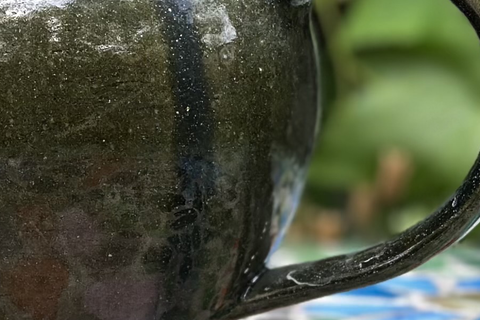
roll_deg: +1.3
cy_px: 4
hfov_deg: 9.0
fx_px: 2973
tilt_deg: +0.6
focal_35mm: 223
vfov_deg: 6.1
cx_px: -221
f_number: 1.78
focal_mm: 6.86
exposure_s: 1/549
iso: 80
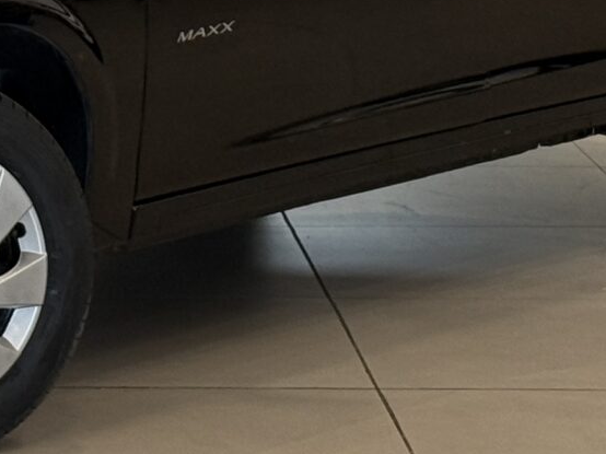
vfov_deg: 6.6
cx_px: -23
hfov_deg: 8.9
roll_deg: -0.1
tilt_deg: -4.1
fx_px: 3885
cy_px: -139
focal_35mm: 222
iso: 100
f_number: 1.78
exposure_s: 1/60
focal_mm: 6.76
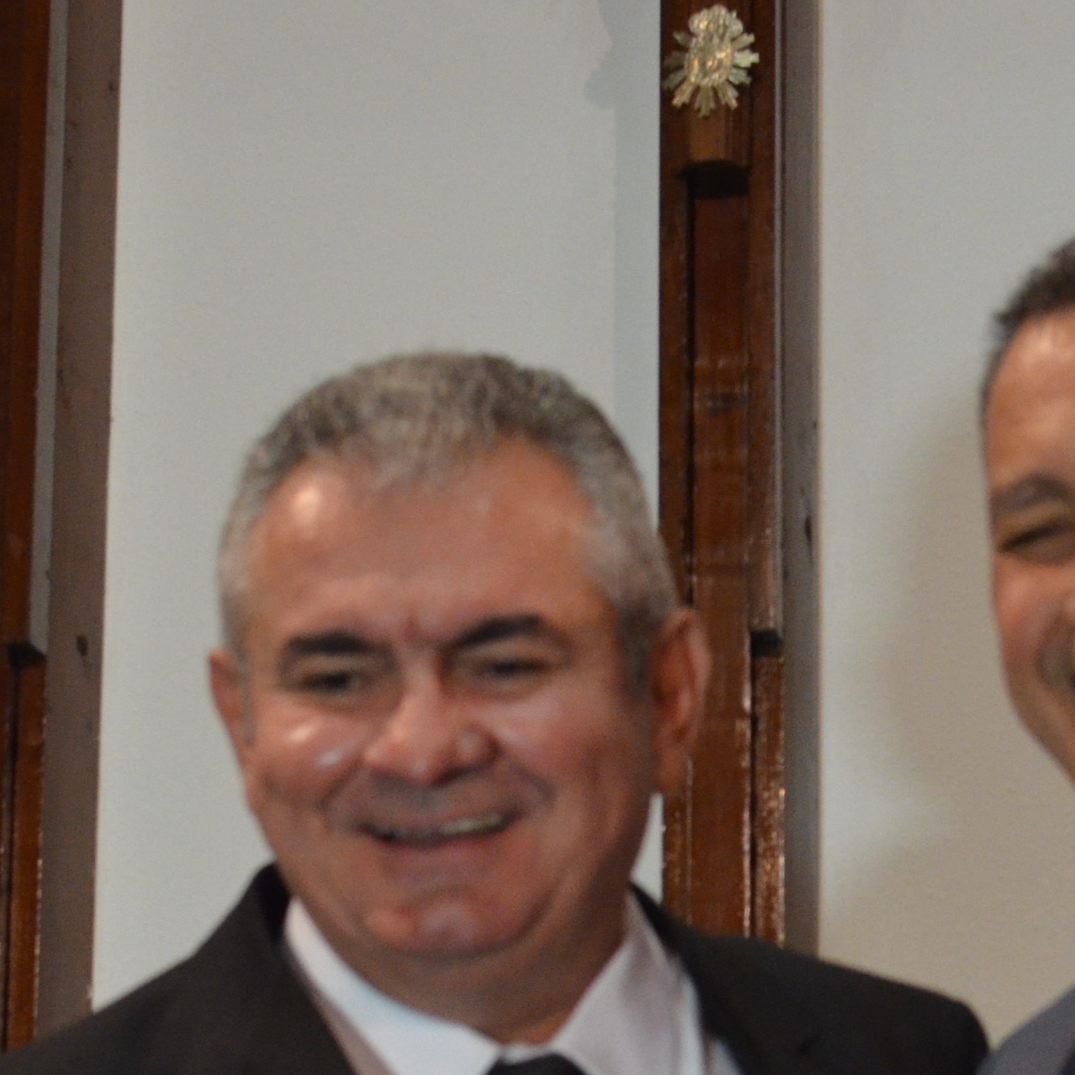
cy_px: 904
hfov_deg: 12.7
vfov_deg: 12.7
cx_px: 949
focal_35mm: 136
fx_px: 4789
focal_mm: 35
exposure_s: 1/125
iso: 1800
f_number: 4.5
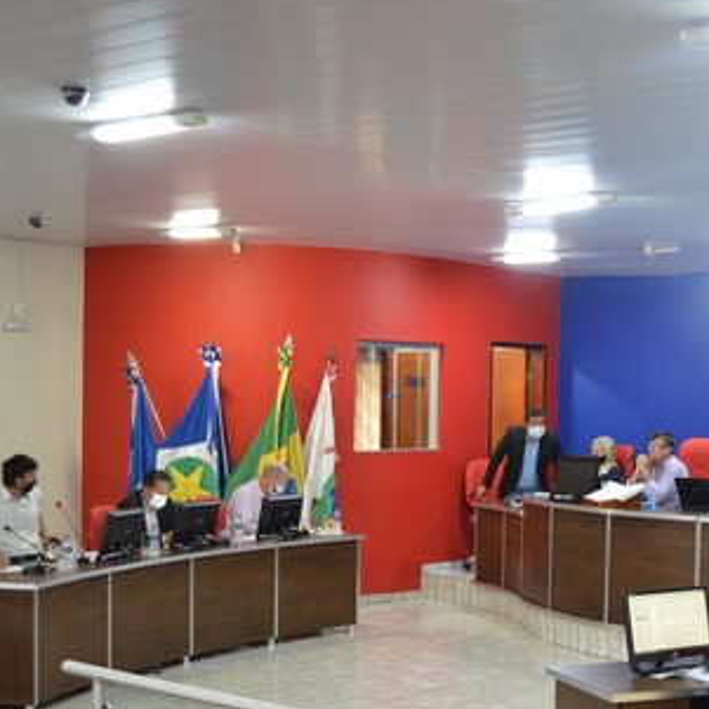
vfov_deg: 26.4
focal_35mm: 65
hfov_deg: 26.0
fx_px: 1506
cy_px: 448
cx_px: 561
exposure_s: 1/15
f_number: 4
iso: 900
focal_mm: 24
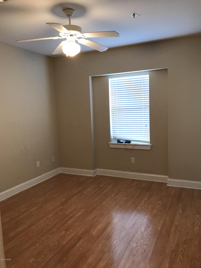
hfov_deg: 49.7
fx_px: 217
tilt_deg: -4.9
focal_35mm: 28
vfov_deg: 63.4
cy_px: 134
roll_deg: +1.7
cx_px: 100
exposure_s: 1/24
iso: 40
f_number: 1.8
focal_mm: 3.99
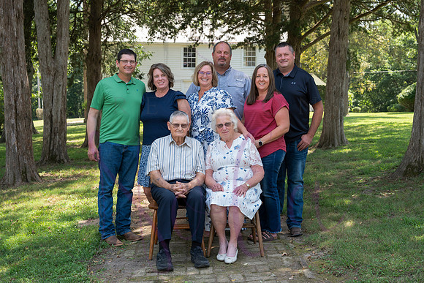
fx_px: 565
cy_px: 142
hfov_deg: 41.1
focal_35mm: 48
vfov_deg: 28.1
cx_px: 212
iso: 400
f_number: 5.6
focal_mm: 48
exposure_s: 1/200
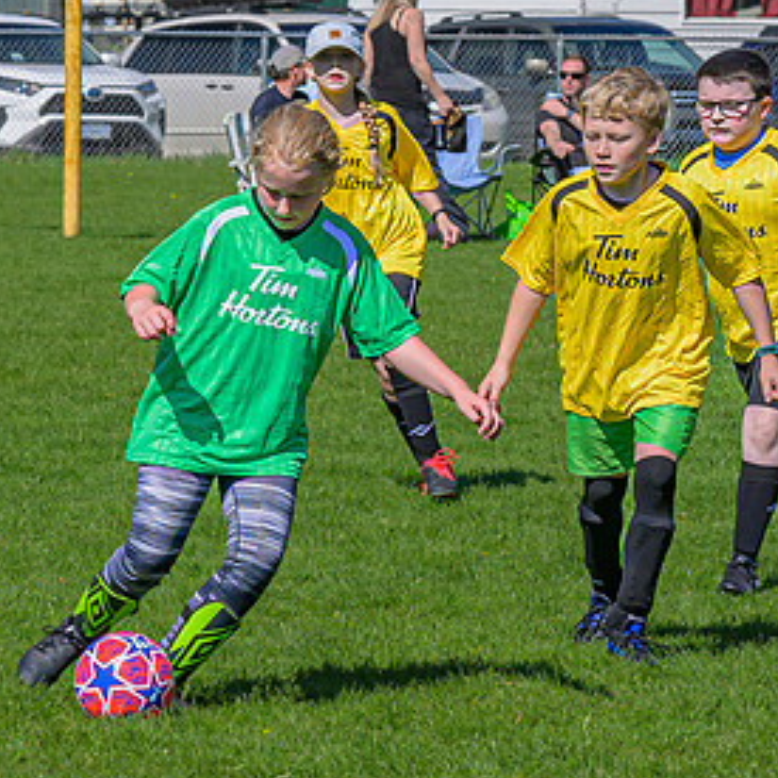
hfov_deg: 6.0
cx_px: -16
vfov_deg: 6.0
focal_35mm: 290
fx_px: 7374
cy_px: 286
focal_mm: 70
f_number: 6.3
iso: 160
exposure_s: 1/500
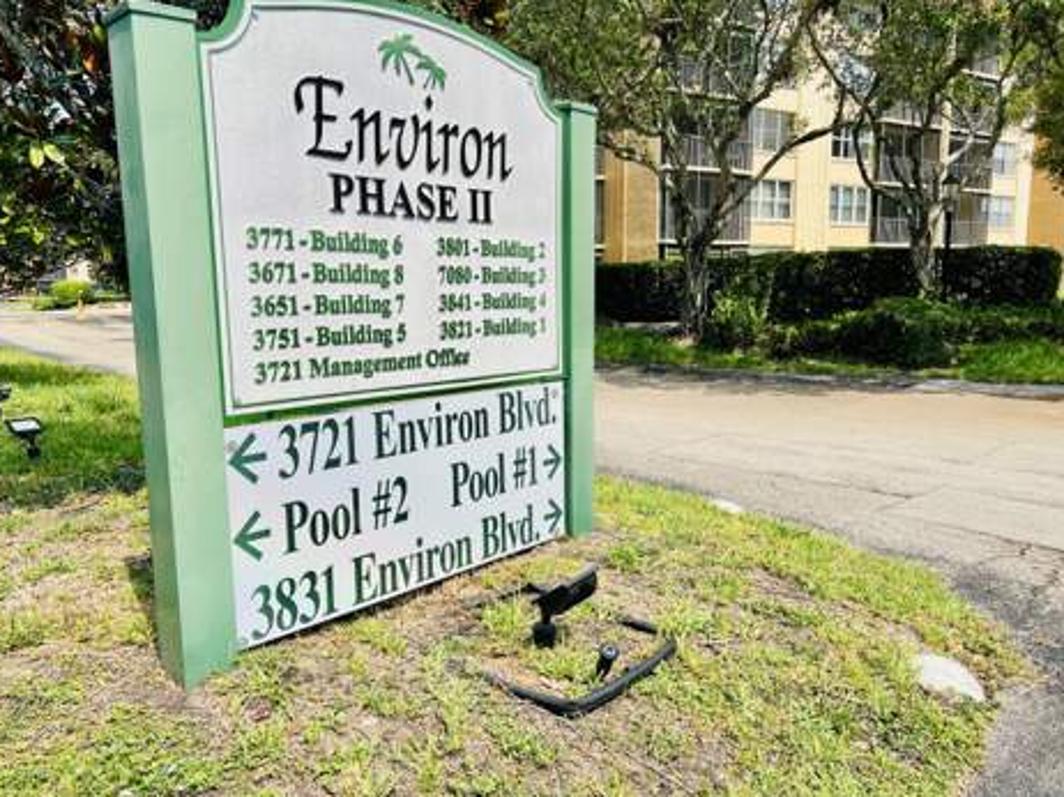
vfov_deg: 51.3
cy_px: 409
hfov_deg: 65.3
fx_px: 829
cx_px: 518
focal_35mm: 27
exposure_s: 1/2353
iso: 50
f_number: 1.5
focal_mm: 5.7
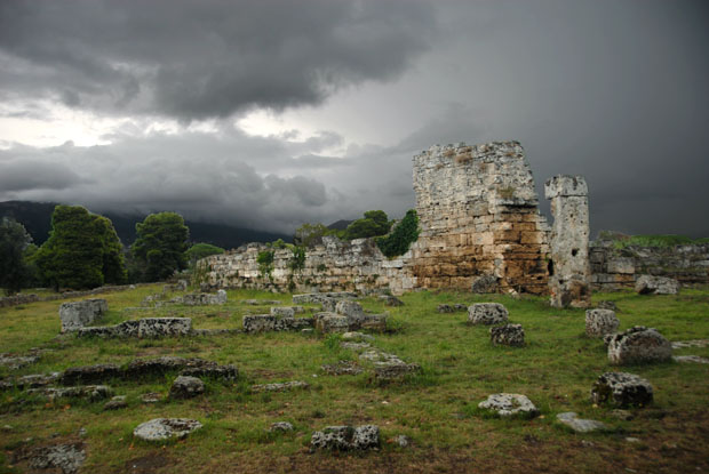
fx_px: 532
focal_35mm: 27
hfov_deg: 67.3
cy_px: 237
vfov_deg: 48.0
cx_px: 354
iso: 100
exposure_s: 1/180
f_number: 3.5
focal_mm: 18
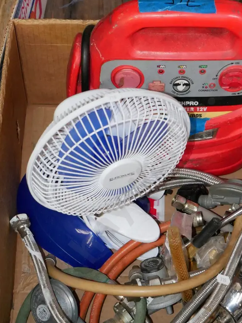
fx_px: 699
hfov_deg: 19.6
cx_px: 143
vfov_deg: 26.0
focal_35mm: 75
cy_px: 179
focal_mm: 28
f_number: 4.7
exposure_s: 1/80
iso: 3200
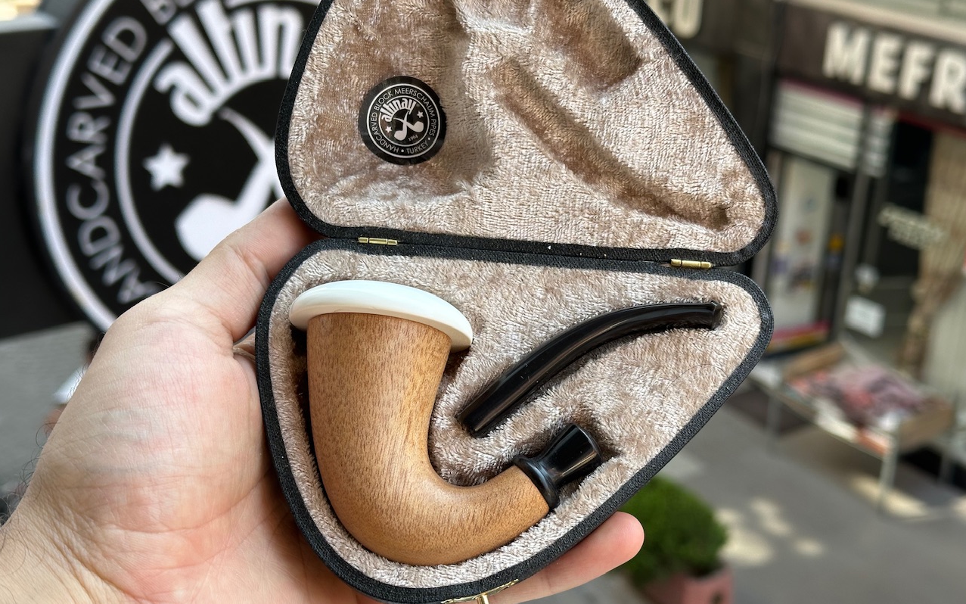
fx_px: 1343
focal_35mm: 51
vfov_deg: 25.3
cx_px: 483
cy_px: 324
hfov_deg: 39.6
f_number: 1.78
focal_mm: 6.86
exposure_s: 1/454
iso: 64
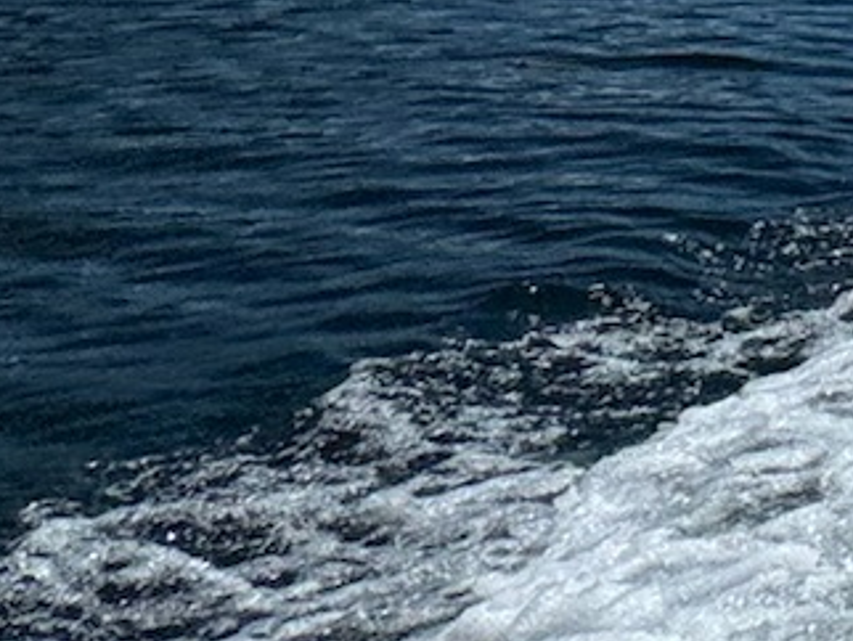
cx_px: 2527
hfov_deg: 11.7
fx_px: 2195
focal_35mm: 89
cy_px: -895
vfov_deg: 12.8
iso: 50
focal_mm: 2.22
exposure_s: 1/4630
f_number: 2.2
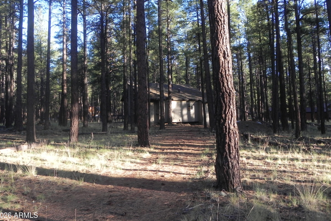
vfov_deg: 42.3
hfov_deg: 60.3
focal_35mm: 31
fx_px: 285
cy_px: 99
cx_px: 165
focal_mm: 5.2
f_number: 4
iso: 160
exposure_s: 1/115
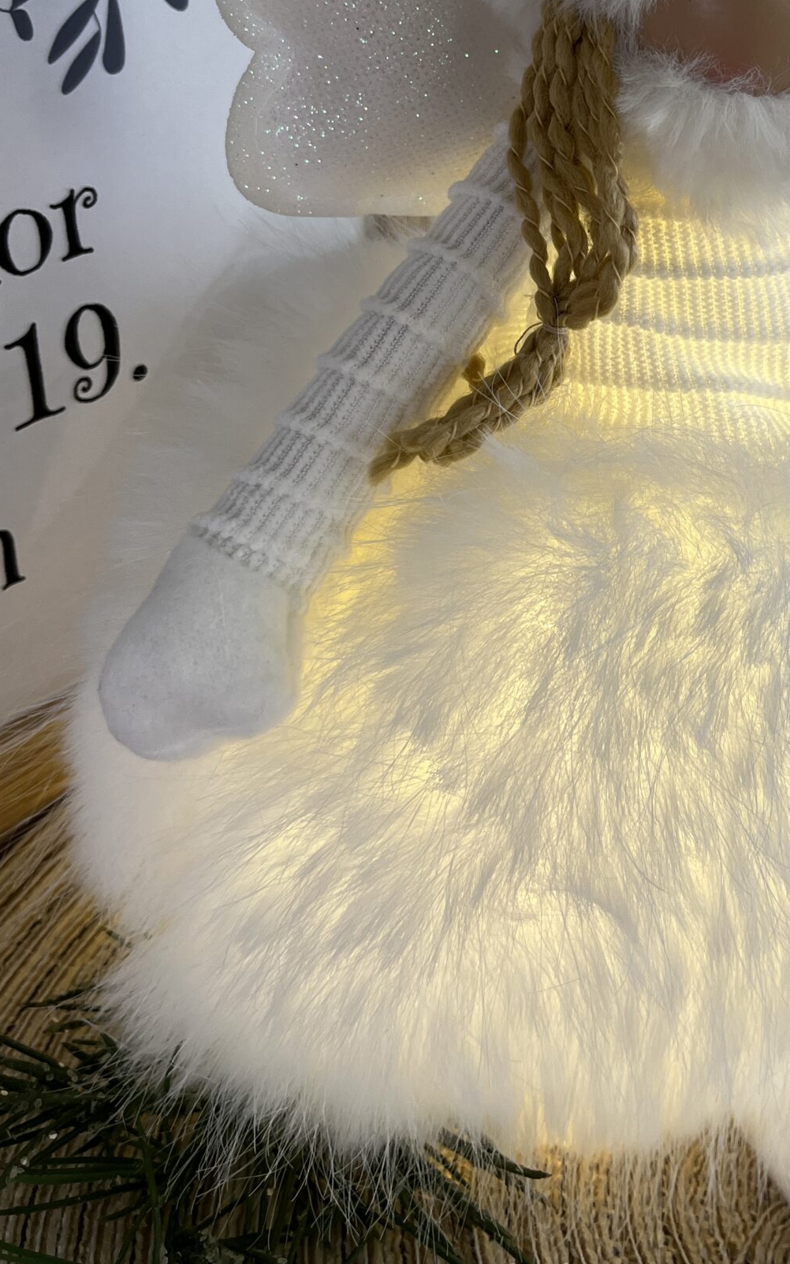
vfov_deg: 44.1
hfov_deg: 28.6
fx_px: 1516
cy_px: 346
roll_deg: -4.6
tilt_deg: -24.3
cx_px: 628
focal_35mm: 44
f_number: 1.6
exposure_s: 1/122
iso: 64
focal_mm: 5.1
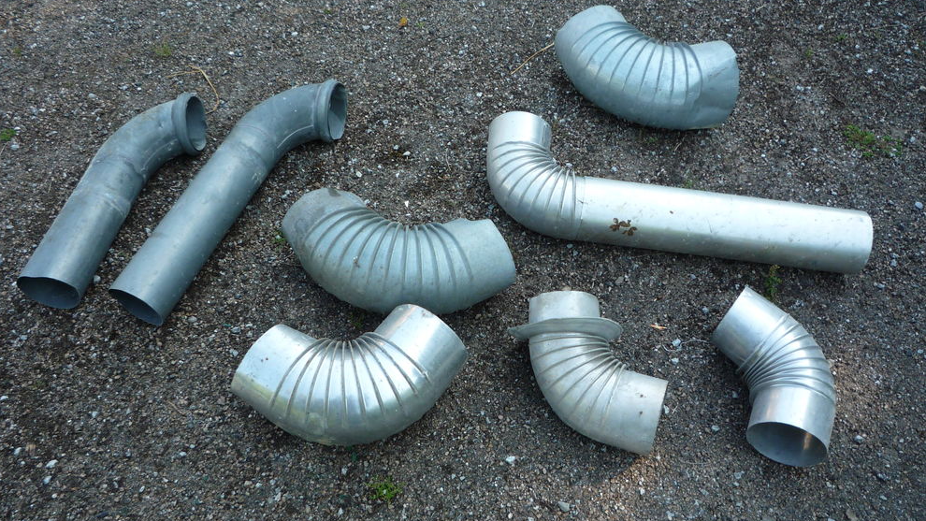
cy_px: 254
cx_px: 459
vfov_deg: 35.6
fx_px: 810
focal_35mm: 33
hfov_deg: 59.5
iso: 100
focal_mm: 5.2
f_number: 3.5
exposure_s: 1/100
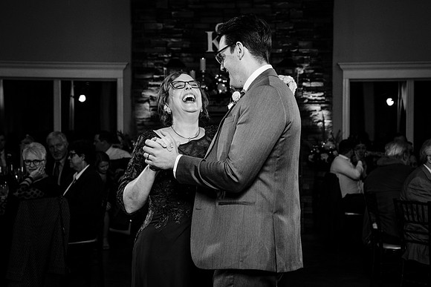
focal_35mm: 80
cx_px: 223
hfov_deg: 25.5
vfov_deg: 17.2
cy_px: 159
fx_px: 953
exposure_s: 1/200
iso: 2000
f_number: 5.6
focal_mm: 70
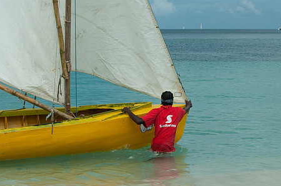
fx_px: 802
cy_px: 88
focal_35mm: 103
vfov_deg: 13.2
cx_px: 117
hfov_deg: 19.9
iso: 200
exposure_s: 1/250
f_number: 9.5
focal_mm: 80
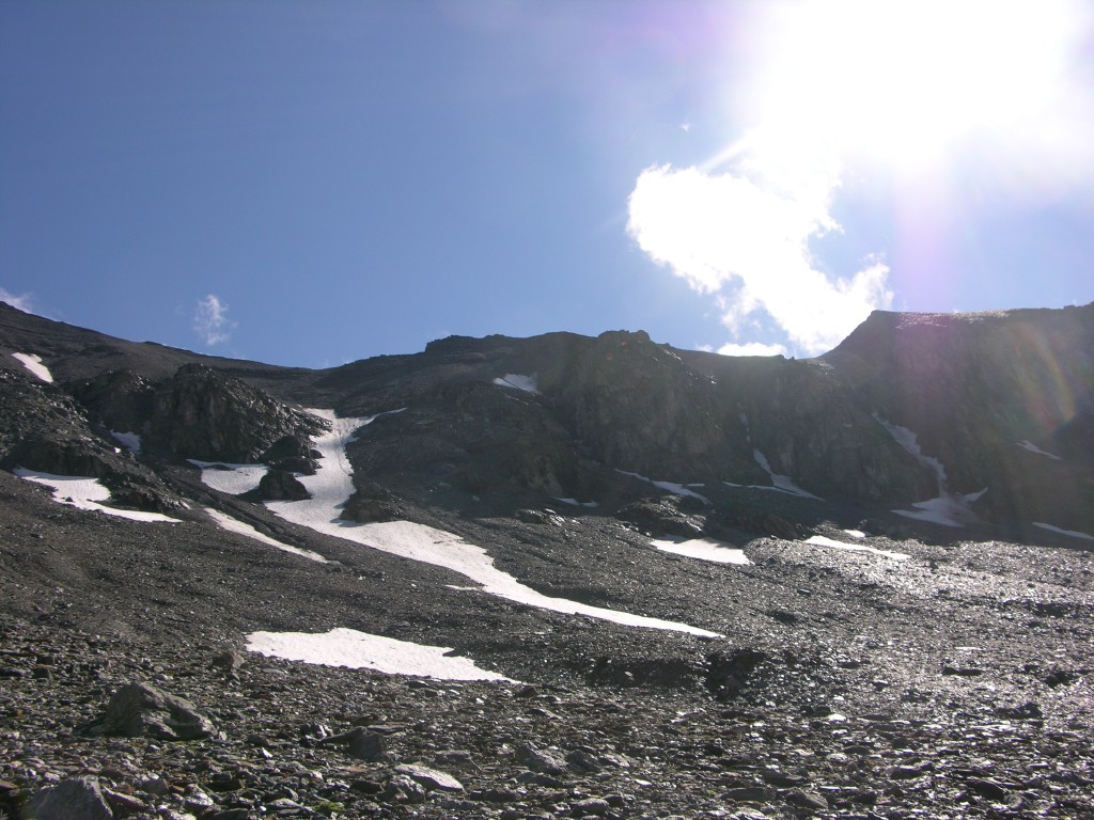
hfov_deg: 52.6
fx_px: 1106
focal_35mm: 35
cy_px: 410
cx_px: 547
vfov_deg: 40.7
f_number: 5
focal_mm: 8.9
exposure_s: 1/379
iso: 50
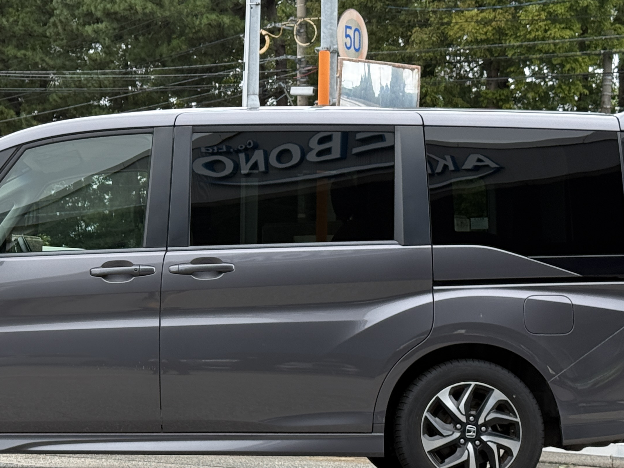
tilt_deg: +1.4
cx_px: 147
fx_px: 1623
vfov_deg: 16.4
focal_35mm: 90
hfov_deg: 21.6
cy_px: 289
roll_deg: -1.0
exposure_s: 1/1133
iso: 64
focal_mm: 6.76
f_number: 1.78
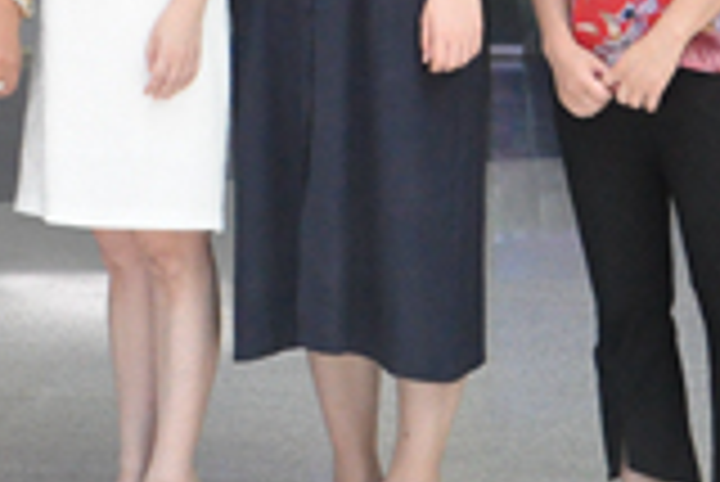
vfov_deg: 9.3
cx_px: -112
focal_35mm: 144
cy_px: -218
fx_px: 2883
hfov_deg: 13.9
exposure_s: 1/160
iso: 2000
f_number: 6.3
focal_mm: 22
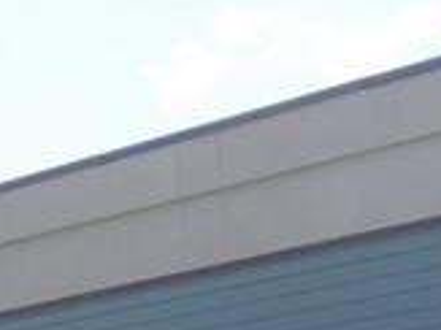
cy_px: 665
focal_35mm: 252
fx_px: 3208
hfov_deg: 7.8
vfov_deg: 5.8
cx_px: 517
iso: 125
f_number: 3.6
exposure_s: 1/1250
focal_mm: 7.1
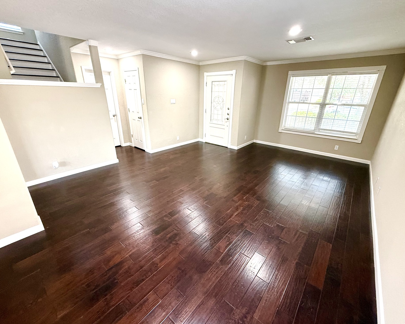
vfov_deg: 84.0
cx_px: 205
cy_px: 162
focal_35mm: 15
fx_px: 180
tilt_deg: -20.7
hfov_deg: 96.8
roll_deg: -1.2
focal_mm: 2.22
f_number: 2.2
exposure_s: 1/60
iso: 400
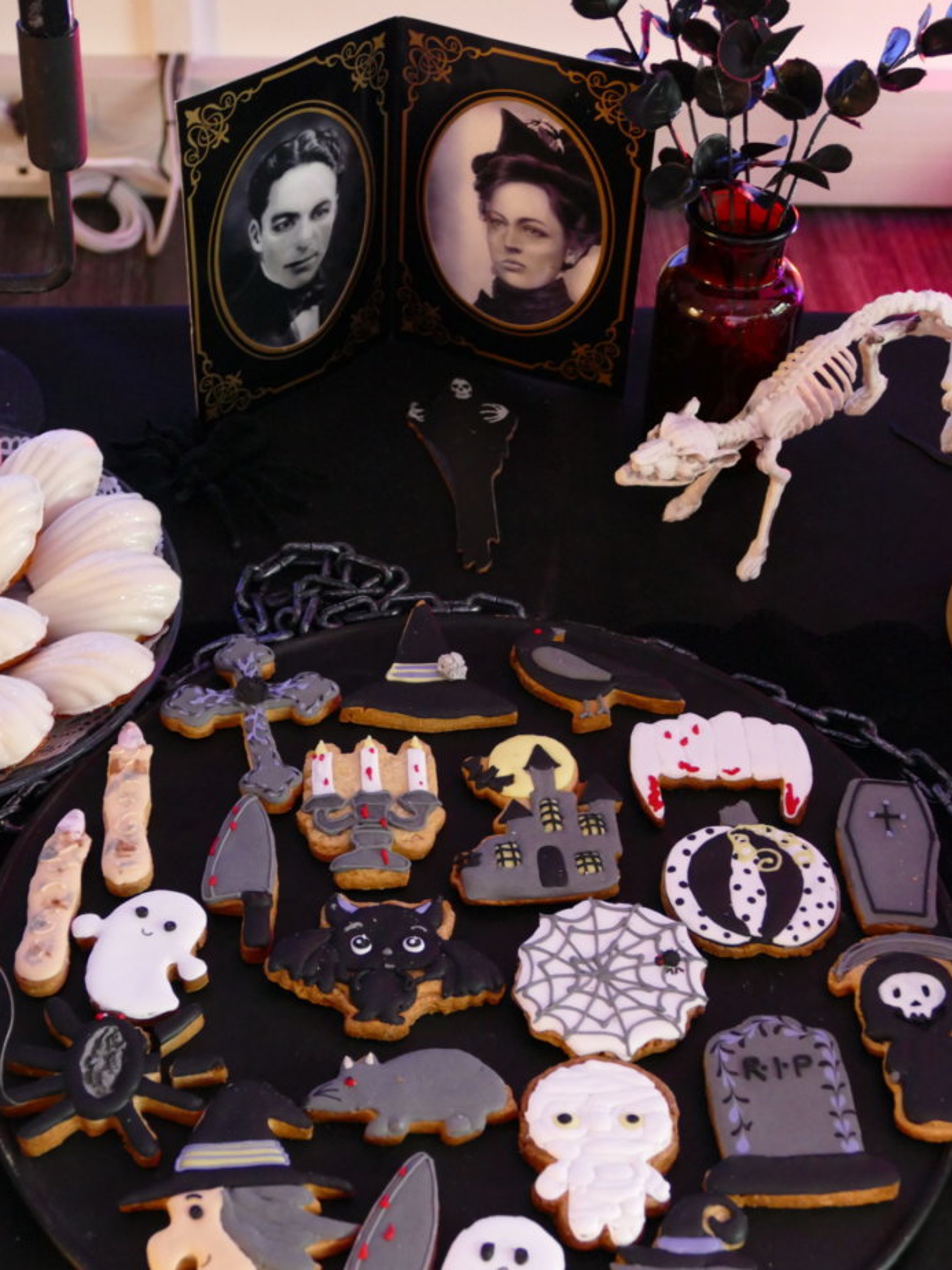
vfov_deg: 34.9
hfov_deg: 26.5
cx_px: 479
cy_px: 711
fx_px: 2018
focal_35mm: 55
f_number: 3.3
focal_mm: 18.17
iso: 2000
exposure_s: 1/5
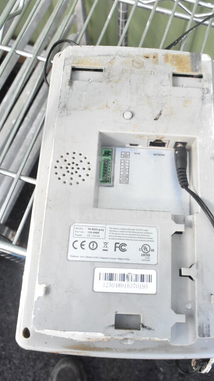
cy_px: 189
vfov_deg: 56.6
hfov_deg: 33.6
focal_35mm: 35
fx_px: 353
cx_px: 126
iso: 1600
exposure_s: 1/400
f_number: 10
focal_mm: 22
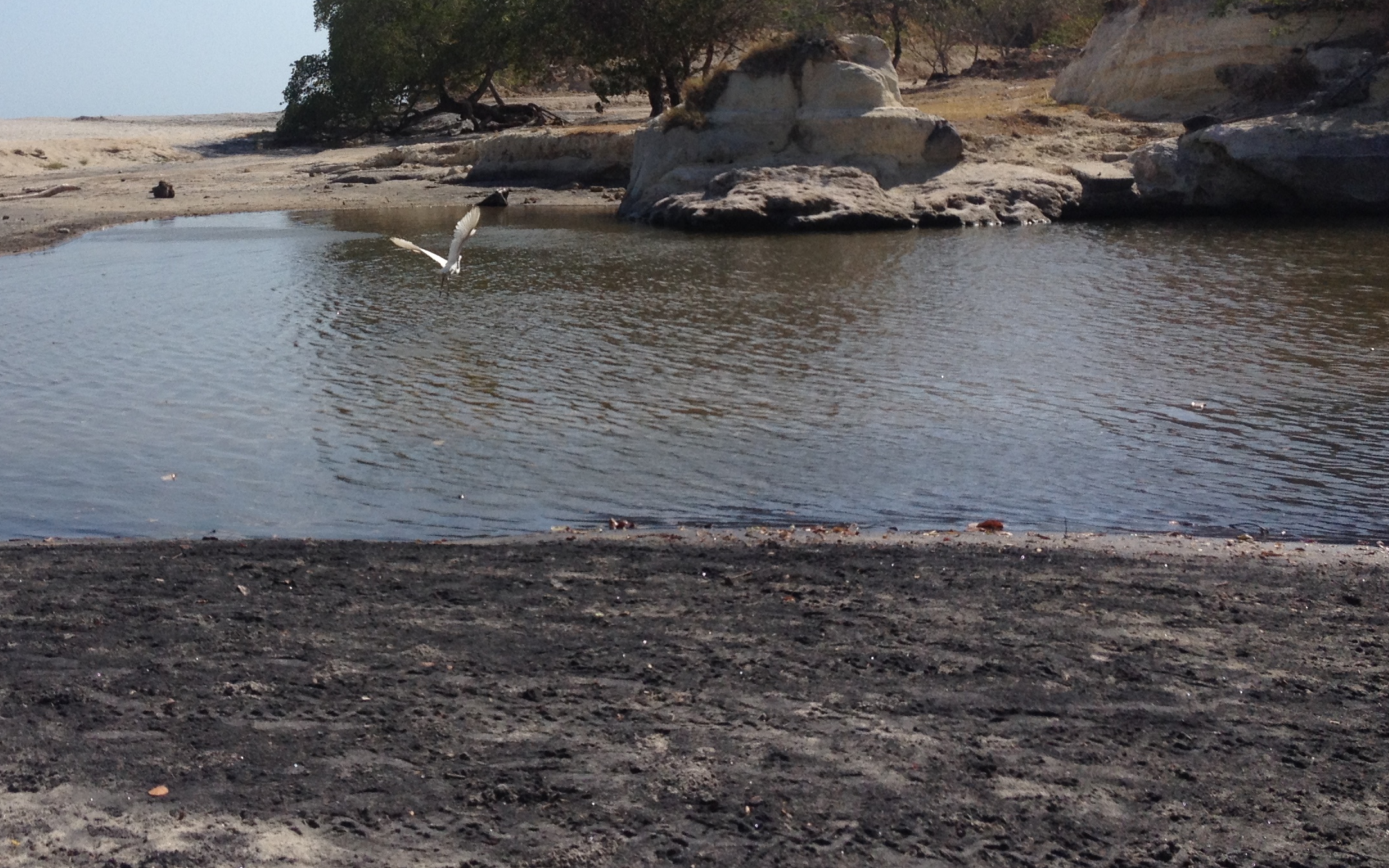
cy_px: 141
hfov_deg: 35.9
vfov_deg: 22.7
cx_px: 470
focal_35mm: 56
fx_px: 2120
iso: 50
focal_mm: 4.28
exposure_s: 1/3067
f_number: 2.4
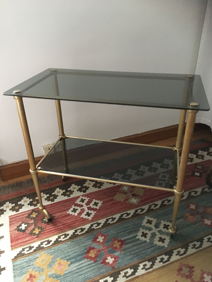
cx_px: 106
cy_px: 141
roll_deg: +2.2
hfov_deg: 48.2
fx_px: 237
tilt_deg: -29.7
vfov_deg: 61.7
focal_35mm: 29
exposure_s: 1/17
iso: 640
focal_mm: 4.15
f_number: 2.2
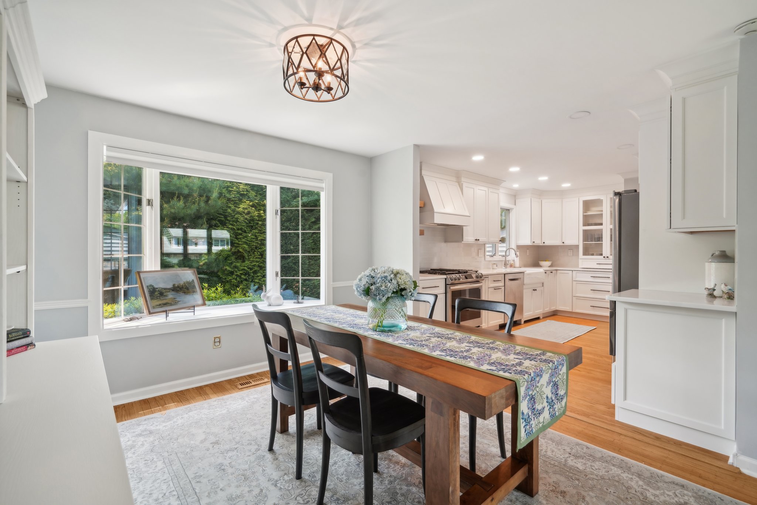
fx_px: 336
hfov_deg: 96.7
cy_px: 252
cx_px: 378
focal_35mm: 16
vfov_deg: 73.8
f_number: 8
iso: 400
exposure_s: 1/8
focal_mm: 16
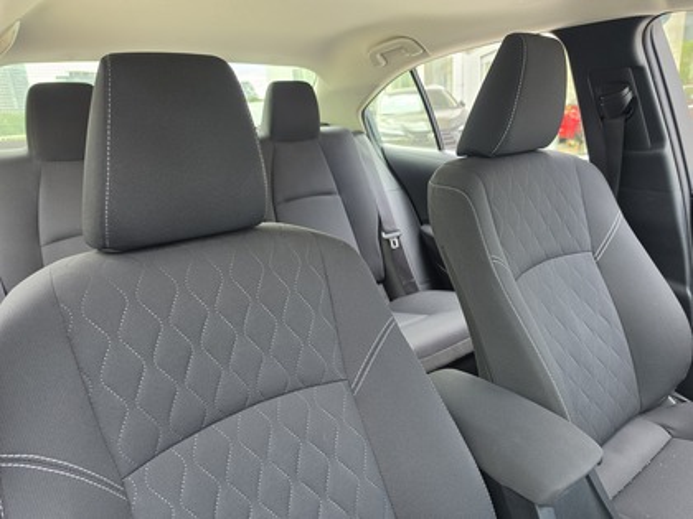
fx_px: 460
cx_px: 346
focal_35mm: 23
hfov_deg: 73.9
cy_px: 260
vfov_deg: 58.9
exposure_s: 1/120
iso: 125
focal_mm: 6.5
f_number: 1.4
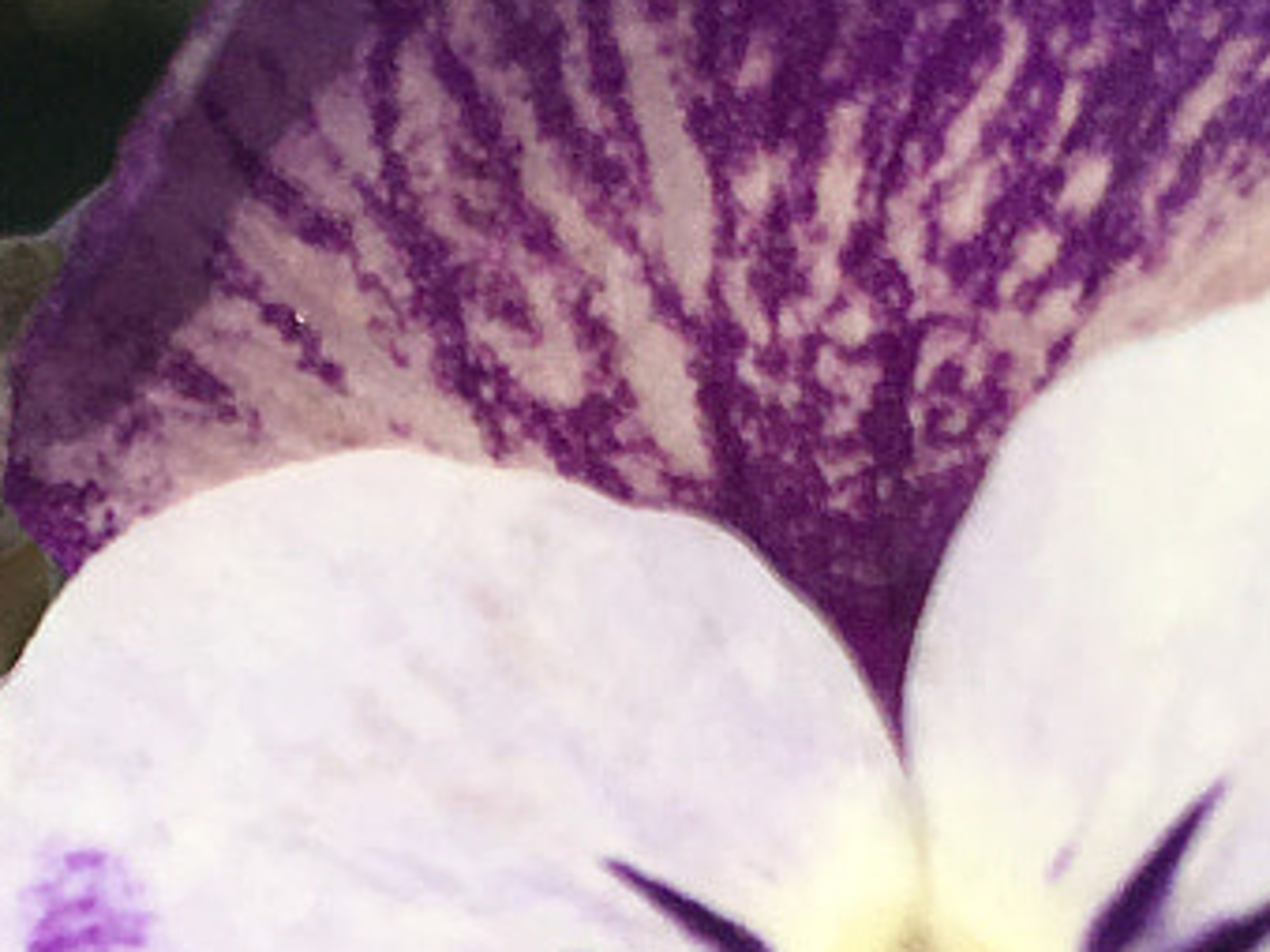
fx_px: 5025
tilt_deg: -17.2
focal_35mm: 137
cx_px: 244
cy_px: 1507
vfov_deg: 10.4
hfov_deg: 14.3
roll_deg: +7.0
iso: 25
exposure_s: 1/2959
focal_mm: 4.15
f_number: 2.2
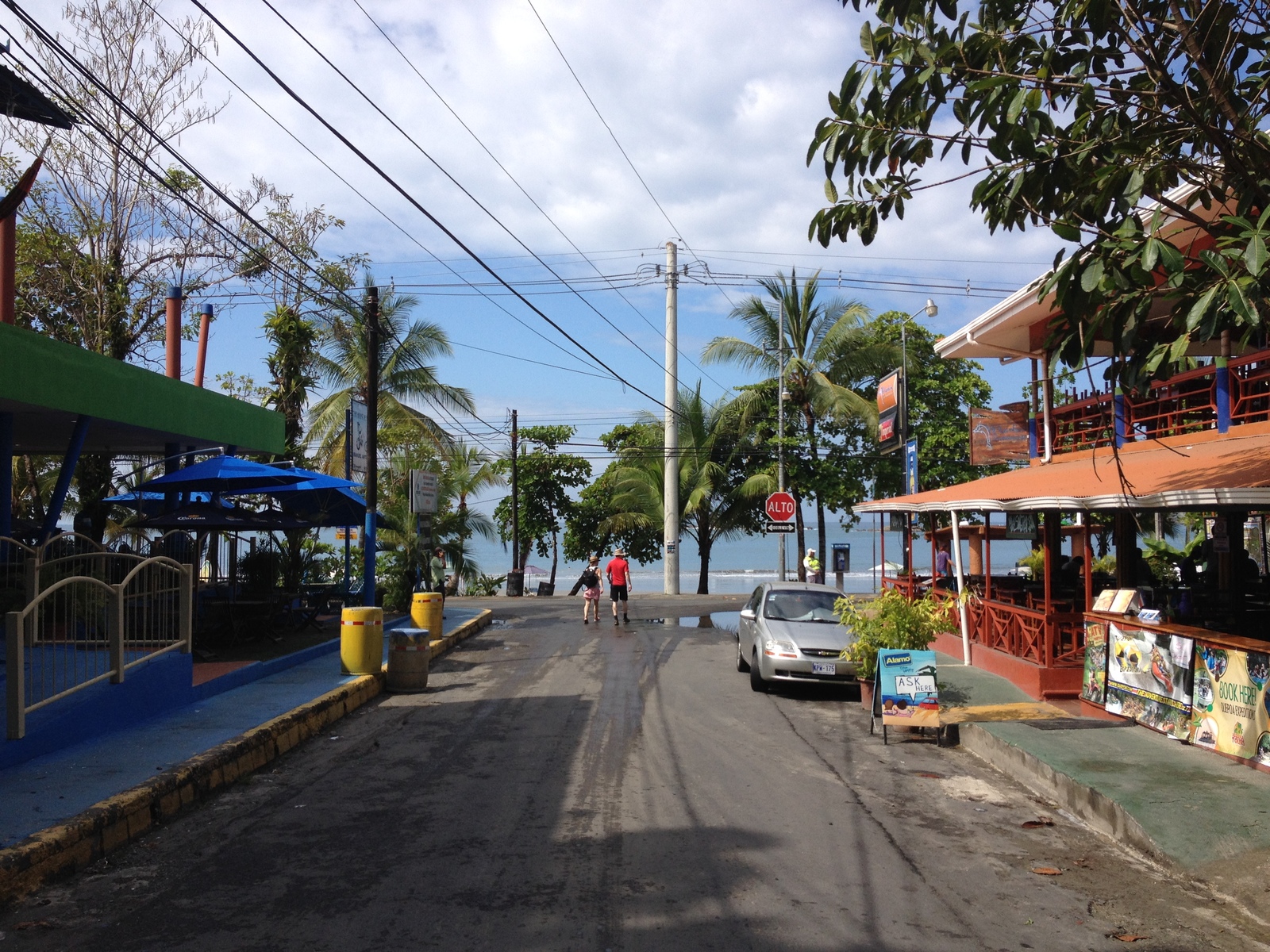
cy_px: 476
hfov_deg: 52.6
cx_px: 635
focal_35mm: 35
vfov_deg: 40.7
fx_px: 1284
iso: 50
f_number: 2.4
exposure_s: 1/1727
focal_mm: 4.28
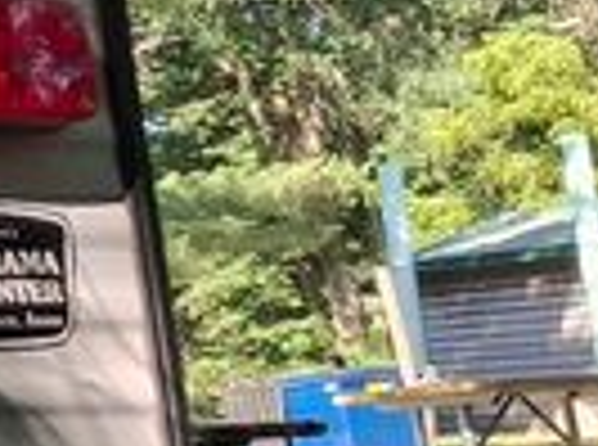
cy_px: -396
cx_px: -1416
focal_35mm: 193
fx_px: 3325
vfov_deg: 7.4
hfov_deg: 8.1
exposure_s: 1/493
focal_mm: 4.69
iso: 32
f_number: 1.8
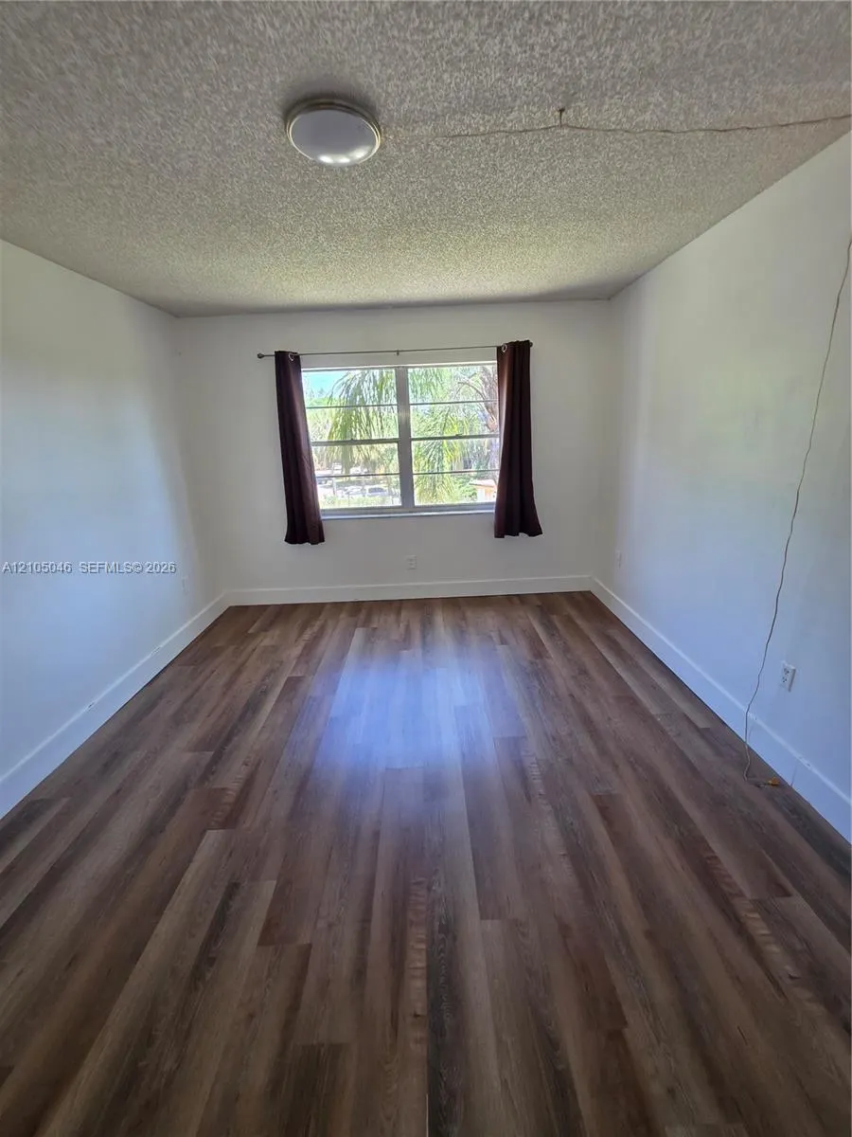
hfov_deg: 89.9
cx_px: 426
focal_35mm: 13
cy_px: 568
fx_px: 427
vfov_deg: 106.2
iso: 125
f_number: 1.9
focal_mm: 2.2
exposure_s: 1/120
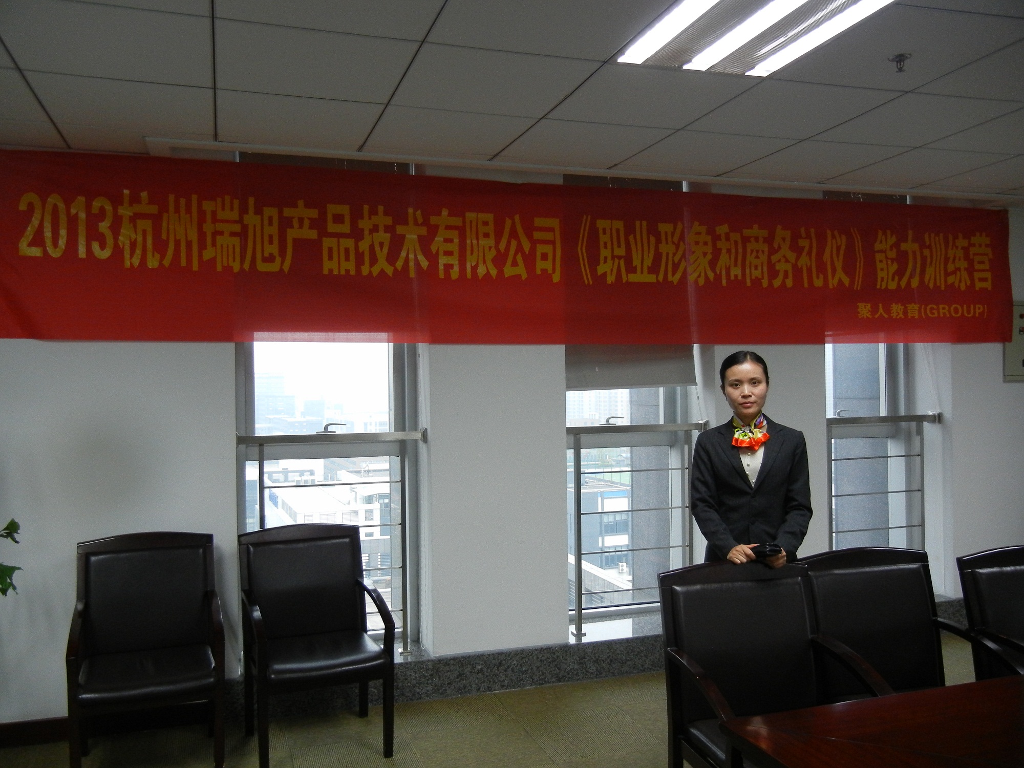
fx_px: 887
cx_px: 512
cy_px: 384
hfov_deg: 60.0
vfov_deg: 46.8
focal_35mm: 30
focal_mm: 5.4
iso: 400
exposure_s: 1/24.4
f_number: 3.5
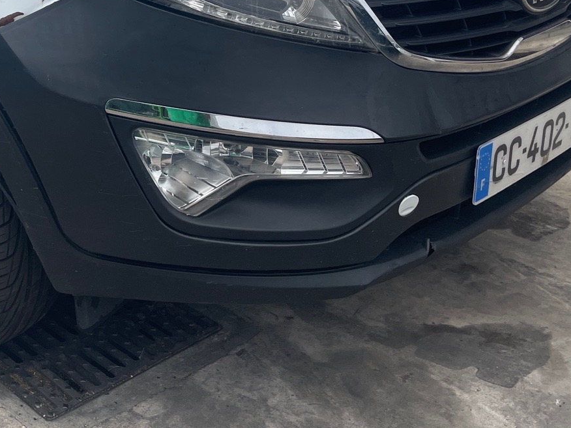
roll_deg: +0.5
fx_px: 940
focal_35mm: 57
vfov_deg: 24.6
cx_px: 22
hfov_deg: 31.6
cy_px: 12
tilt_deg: -15.4
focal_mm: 4.2
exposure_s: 1/4132
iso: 32
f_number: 1.6
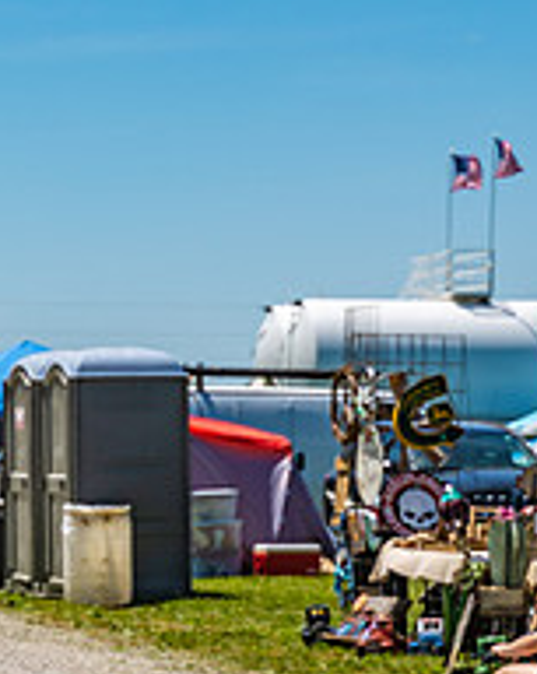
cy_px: 367
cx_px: 60
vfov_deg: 9.1
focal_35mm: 213
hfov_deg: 7.2
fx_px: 4242
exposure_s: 1/1600
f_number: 5
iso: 100
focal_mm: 75
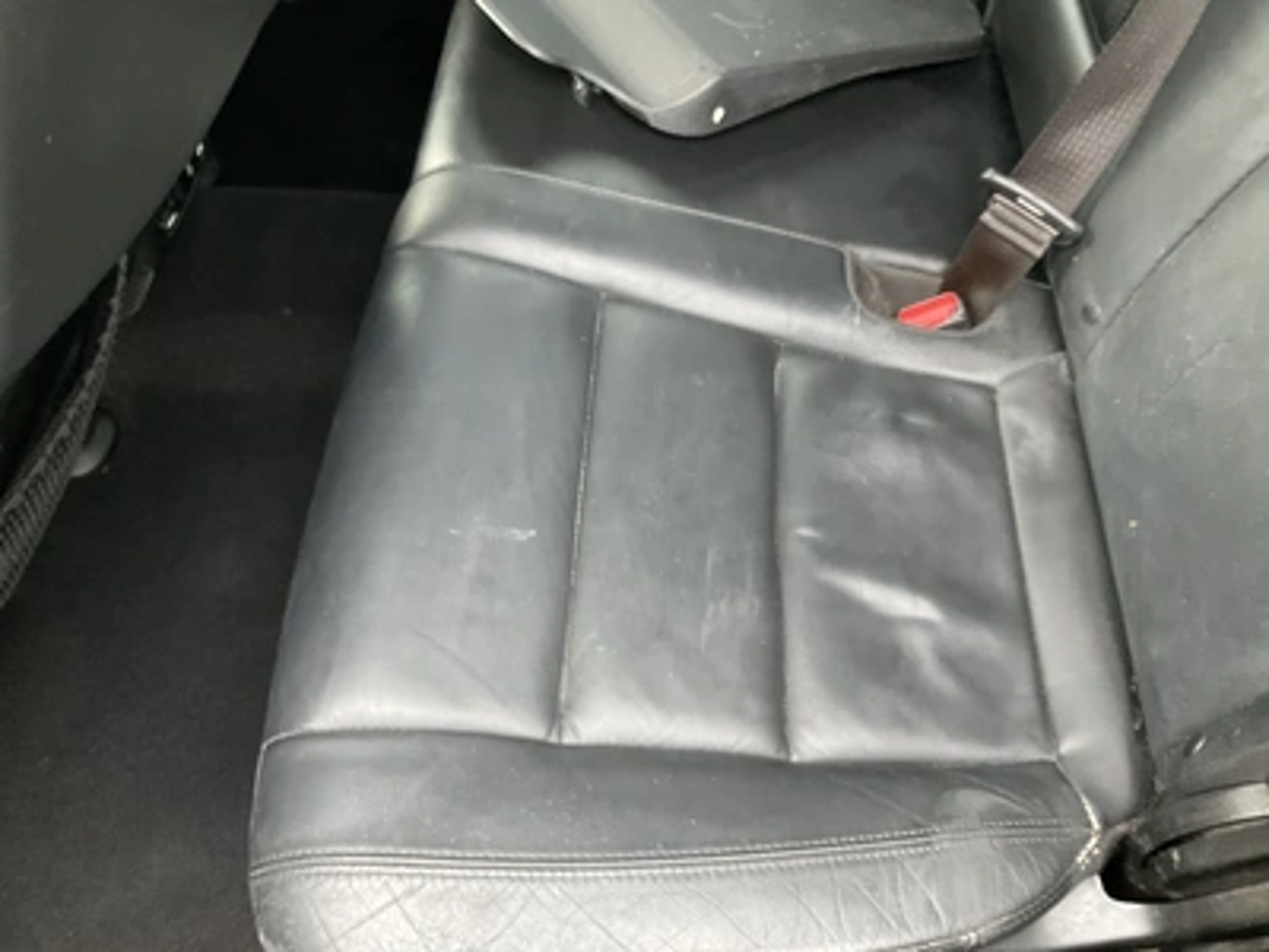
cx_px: 634
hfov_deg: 61.7
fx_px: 1063
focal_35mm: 29
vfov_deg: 48.2
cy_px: 476
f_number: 1.8
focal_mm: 3
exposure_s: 1/42
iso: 320
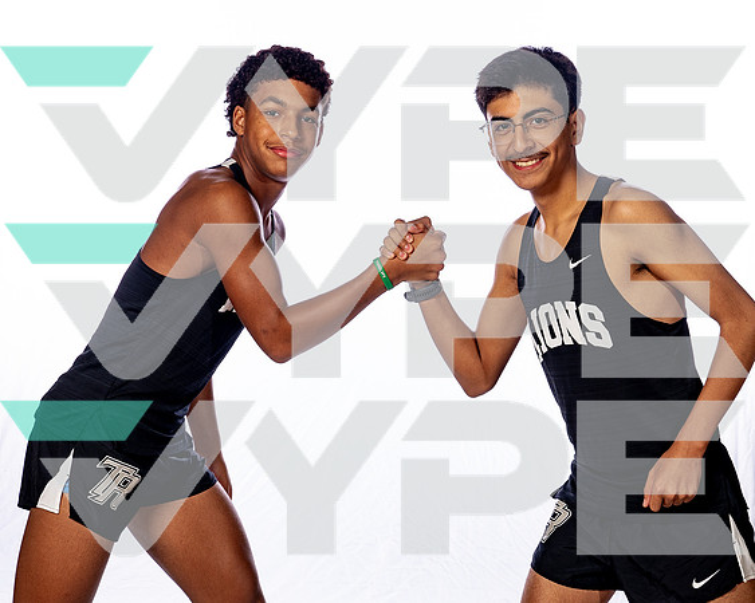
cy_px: 316
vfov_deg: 21.3
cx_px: 401
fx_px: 1604
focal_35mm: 72
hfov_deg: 26.5
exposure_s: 1/250
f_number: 8
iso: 250
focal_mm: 51
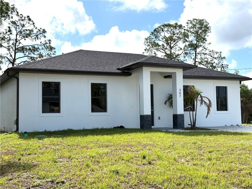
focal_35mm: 48
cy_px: 94
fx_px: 349
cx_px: 126
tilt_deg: +3.0
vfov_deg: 30.3
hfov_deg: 39.7
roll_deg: +1.3
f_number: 1.78
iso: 100
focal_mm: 6.76
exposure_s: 1/7874
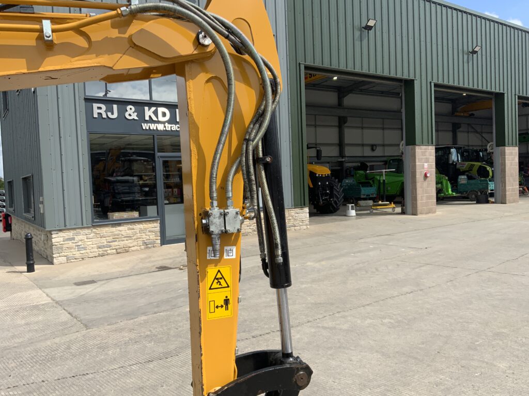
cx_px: 264
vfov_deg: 48.2
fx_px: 443
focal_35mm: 29
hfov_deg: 61.7
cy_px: 198
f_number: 1.8
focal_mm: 3
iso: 16
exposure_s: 1/1848
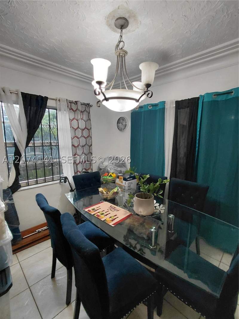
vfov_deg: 94.5
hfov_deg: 78.1
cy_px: 160
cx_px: 120
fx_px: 147
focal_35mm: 16
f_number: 2.2
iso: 160
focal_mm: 1.64
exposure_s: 1/60
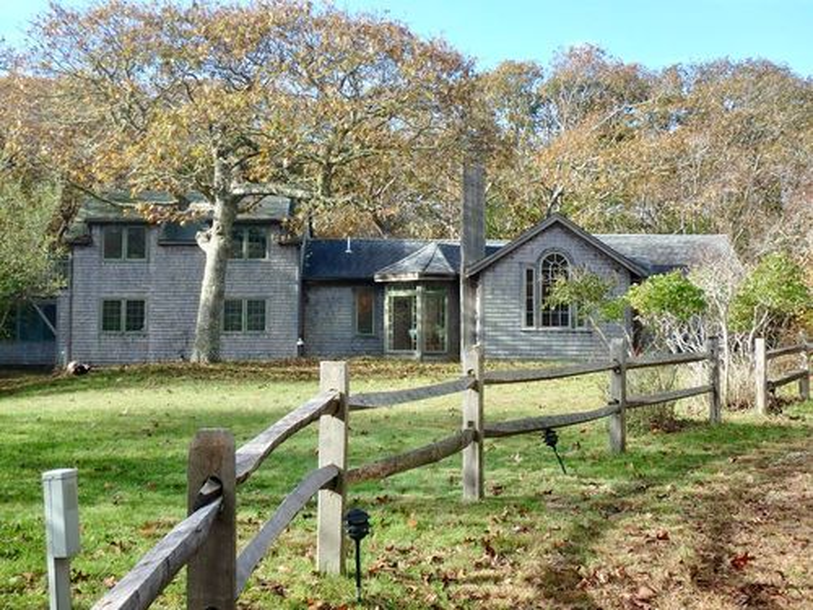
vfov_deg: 29.7
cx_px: 406
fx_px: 1151
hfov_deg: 38.9
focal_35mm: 49
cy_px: 305
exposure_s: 1/200
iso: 125
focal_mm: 8.7
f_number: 5.2
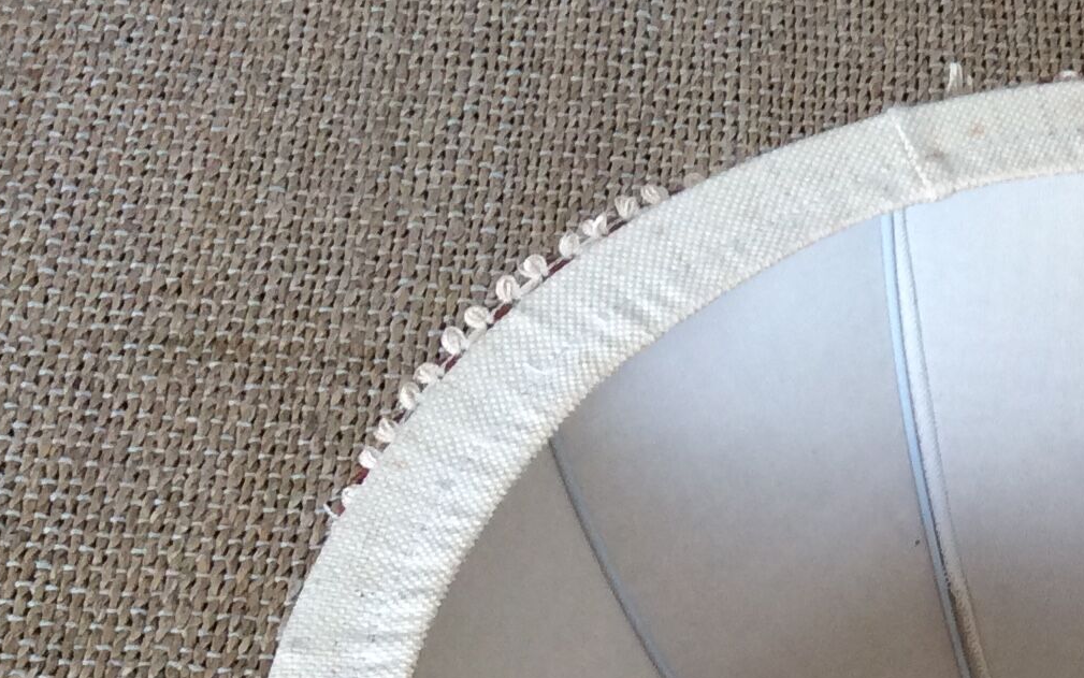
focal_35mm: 87
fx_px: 2571
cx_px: 1088
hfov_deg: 22.9
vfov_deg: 14.3
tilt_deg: -56.4
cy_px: 917
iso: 64
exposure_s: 1/25
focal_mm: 3.3
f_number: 2.4
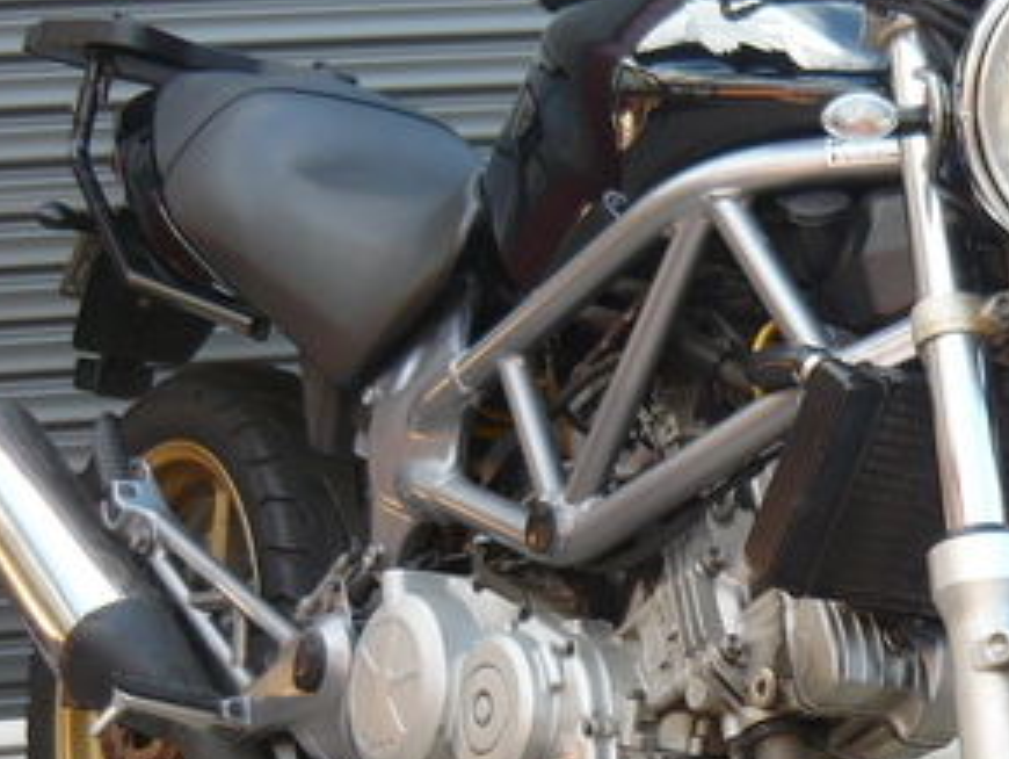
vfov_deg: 16.1
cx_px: 741
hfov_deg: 21.4
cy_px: 627
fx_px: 2655
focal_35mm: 91
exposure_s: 1/100
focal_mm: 5.5
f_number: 2.8
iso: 100
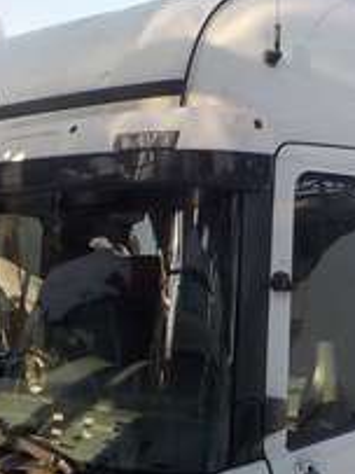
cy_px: 385
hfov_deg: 20.7
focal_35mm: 71
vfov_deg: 26.8
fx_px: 972
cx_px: 208
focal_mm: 4.1
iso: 125
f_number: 3.3
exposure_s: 1/500
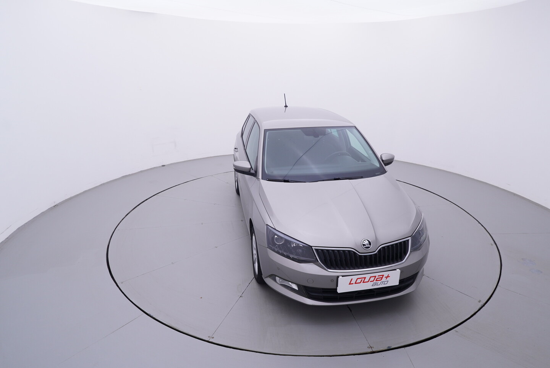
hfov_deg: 77.3
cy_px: 184
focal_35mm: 22
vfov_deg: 56.2
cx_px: 275
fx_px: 344
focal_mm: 15
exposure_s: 1/80
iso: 200
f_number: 5
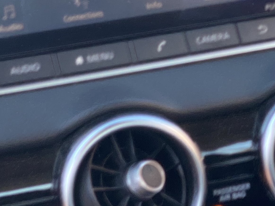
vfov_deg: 8.3
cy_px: 105
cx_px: 189
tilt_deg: -17.9
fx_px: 1430
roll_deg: +4.5
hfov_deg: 11.0
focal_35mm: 180
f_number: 2
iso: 40
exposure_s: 1/122
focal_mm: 6
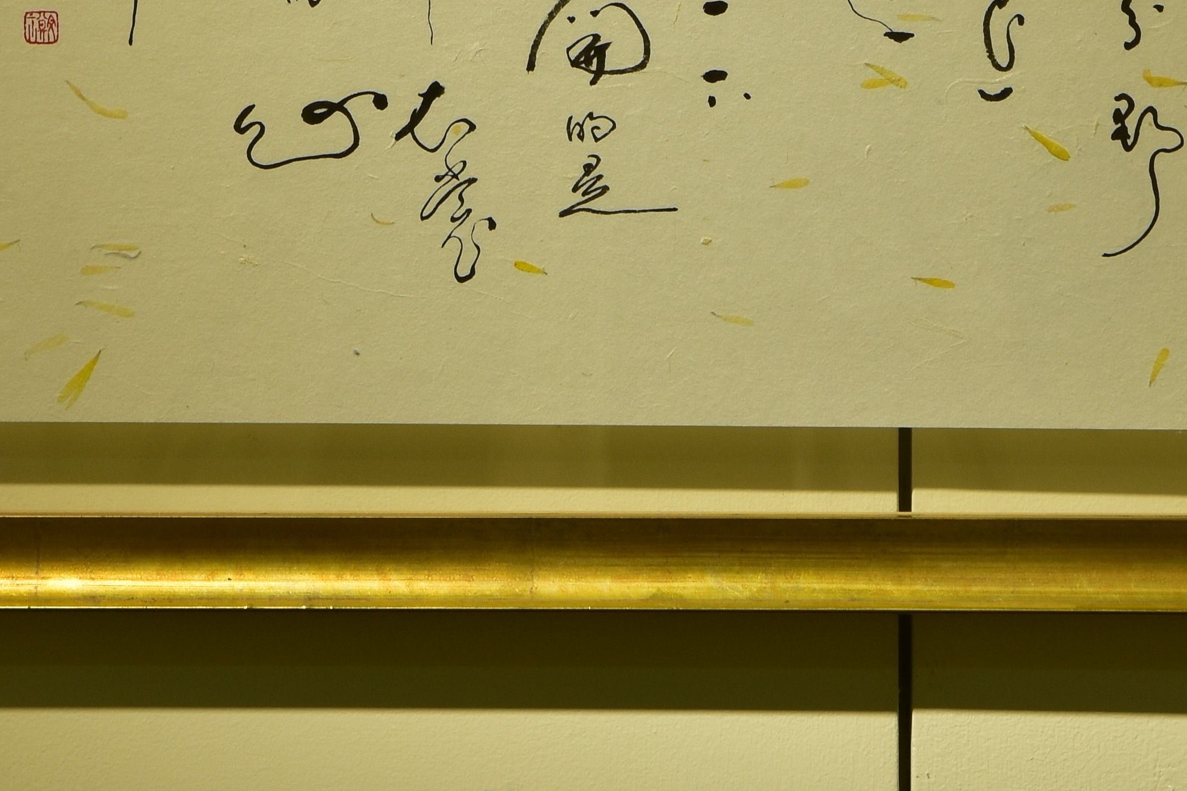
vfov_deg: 5.8
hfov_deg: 8.7
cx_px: 658
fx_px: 7828
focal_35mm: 237
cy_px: -146
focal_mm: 55
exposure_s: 1/20
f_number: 8
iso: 200
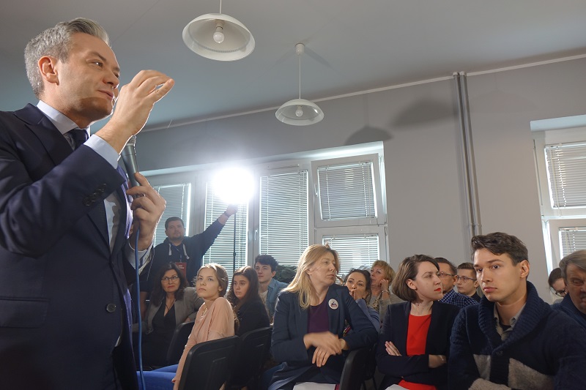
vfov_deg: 53.1
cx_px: 293
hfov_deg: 73.8
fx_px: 391
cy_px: 195
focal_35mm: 24
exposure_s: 1/30
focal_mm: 8.8
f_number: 2.8
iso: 200
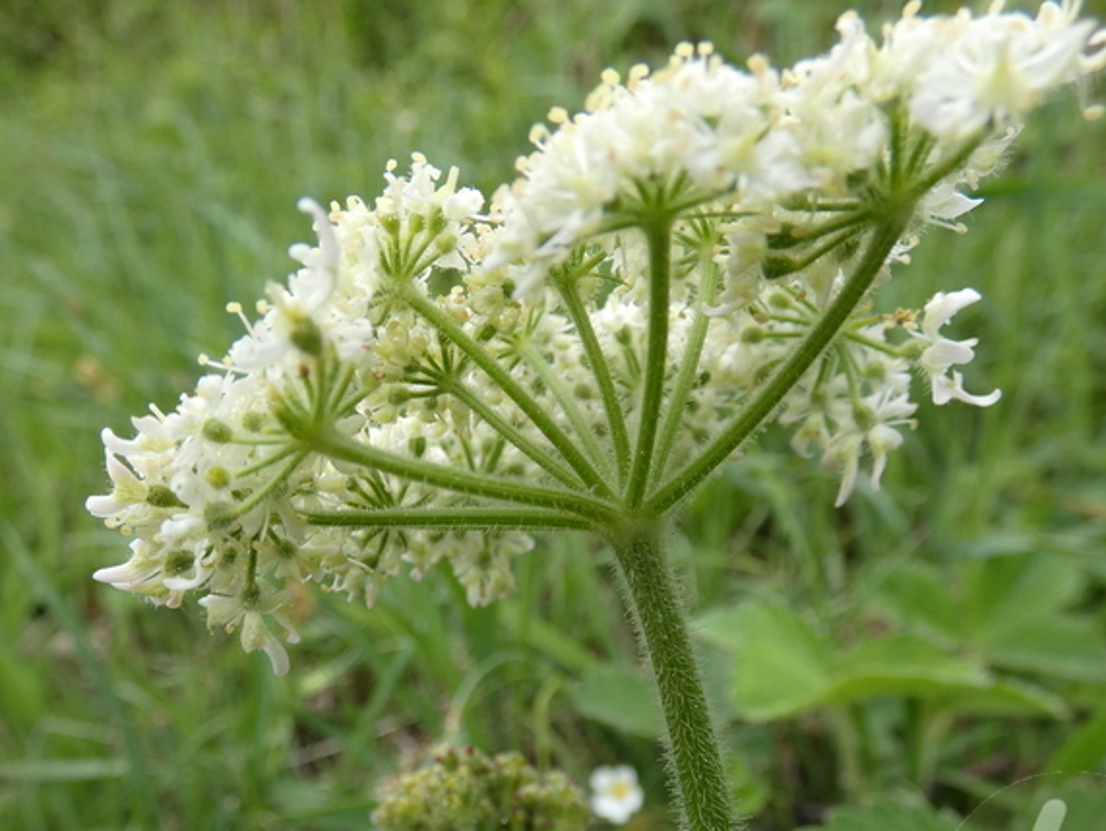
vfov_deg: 49.1
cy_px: 540
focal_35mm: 28
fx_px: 895
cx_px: 471
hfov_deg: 63.1
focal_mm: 3.6
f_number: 2.8
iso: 80
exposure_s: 1/200
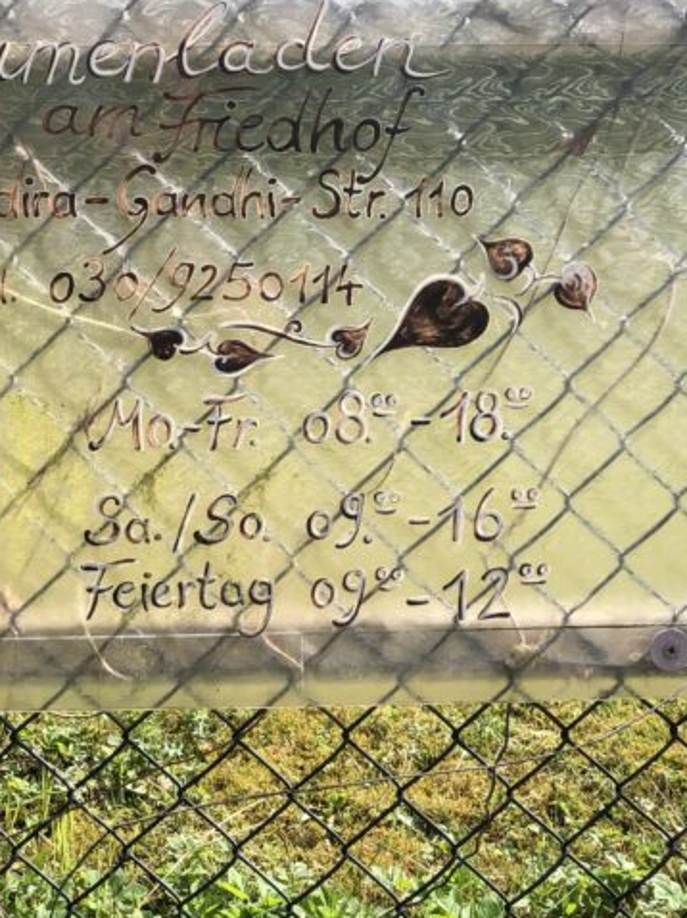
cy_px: 311
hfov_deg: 24.3
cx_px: 225
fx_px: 1589
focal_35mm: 60
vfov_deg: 32.0
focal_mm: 3.99
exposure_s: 1/842
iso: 20
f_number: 1.8
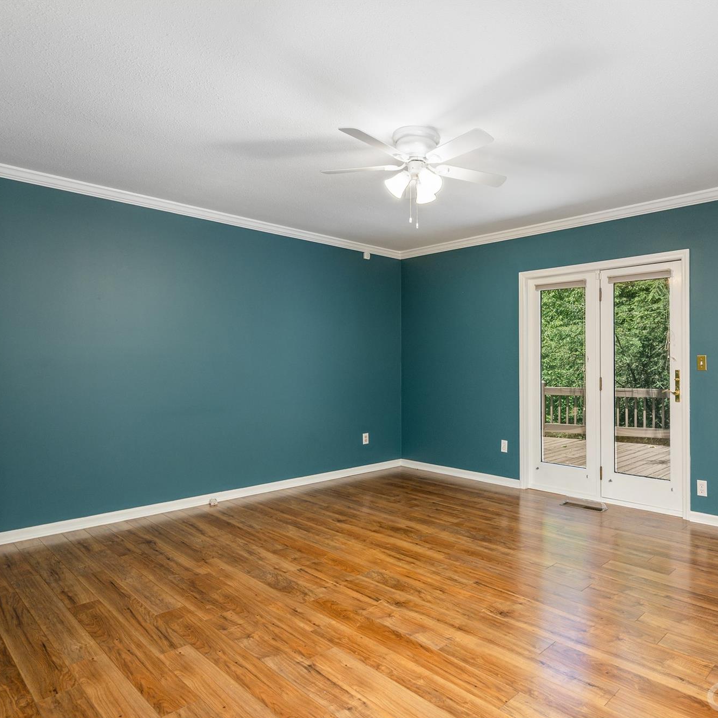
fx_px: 508
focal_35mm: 22
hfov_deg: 68.5
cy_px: 368
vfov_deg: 70.5
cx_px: 479
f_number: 7.1
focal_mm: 16.5
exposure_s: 1/25
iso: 320
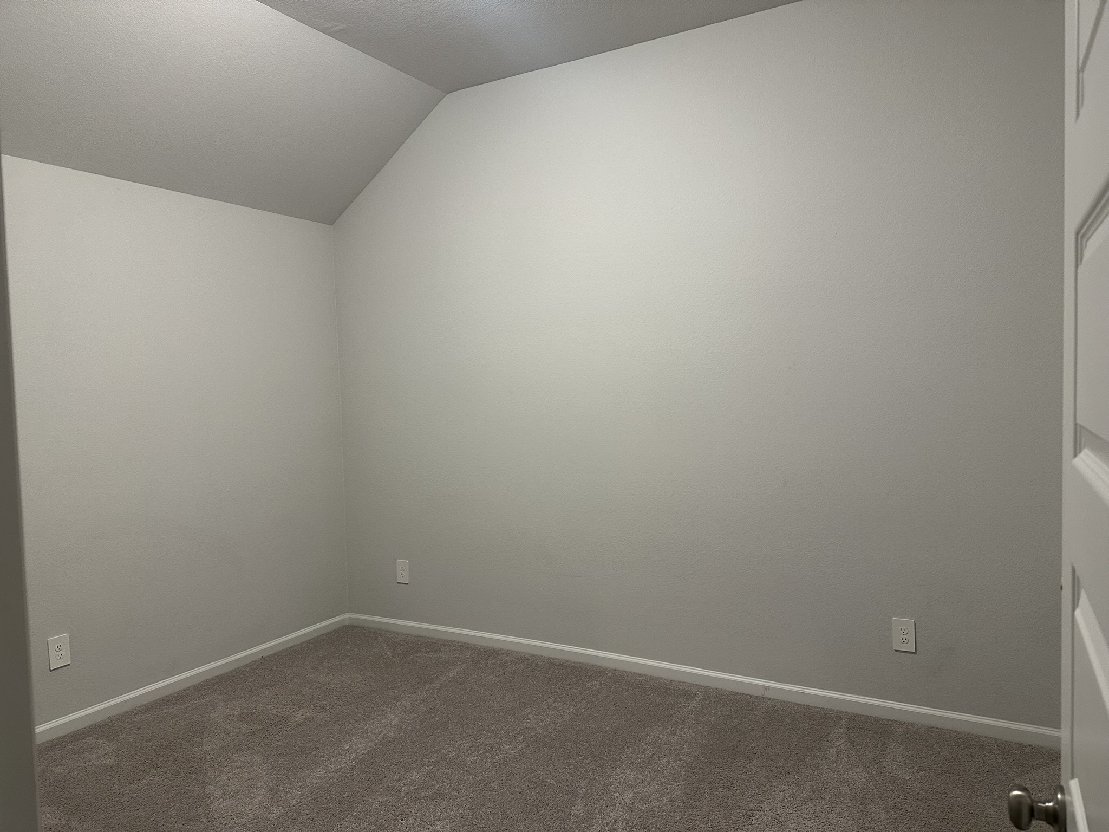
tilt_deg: -3.4
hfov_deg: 71.6
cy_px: 416
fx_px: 769
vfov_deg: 56.8
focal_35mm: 24
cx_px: 554
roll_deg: +0.9
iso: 320
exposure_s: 1/60
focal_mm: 6.86
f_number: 1.78
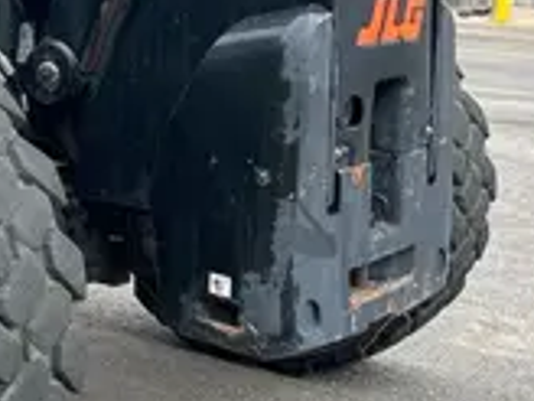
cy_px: 41
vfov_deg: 16.7
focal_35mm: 87
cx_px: -137
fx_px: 1342
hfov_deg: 20.7
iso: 50
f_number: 1.5
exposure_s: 1/203
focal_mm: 5.7
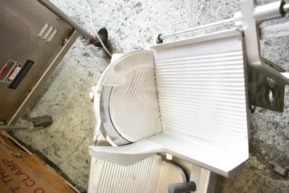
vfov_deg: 48.0
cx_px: 144
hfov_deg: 67.4
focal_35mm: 27
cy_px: 96
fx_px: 217
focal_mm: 18
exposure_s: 1/40
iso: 200
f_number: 3.5
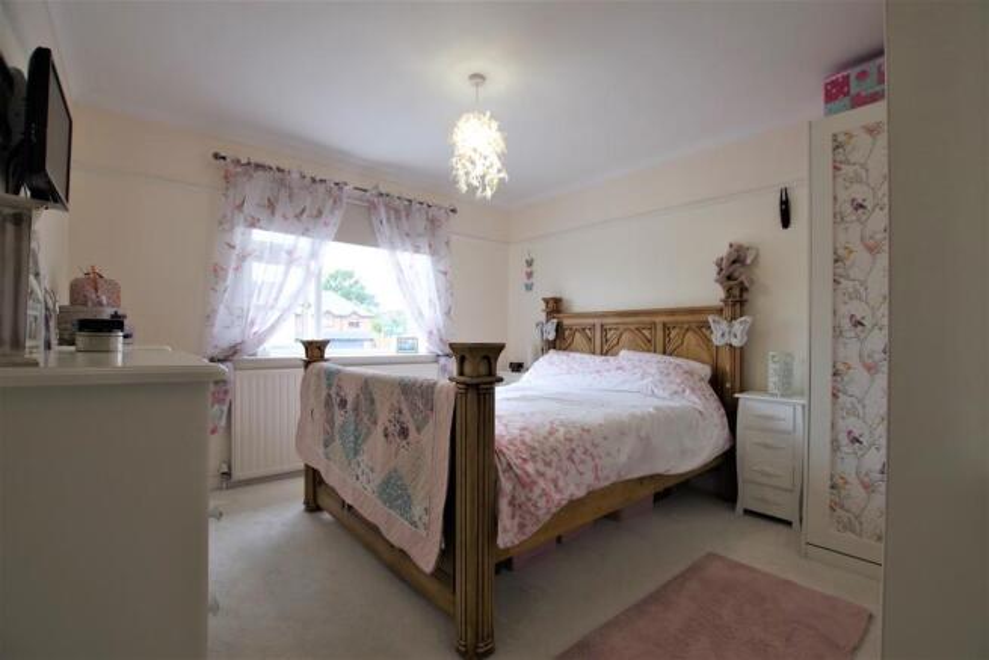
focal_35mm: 15
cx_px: 494
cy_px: 330
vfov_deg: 77.4
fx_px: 412
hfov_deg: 100.4
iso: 200
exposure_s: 1/50
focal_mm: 10
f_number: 5
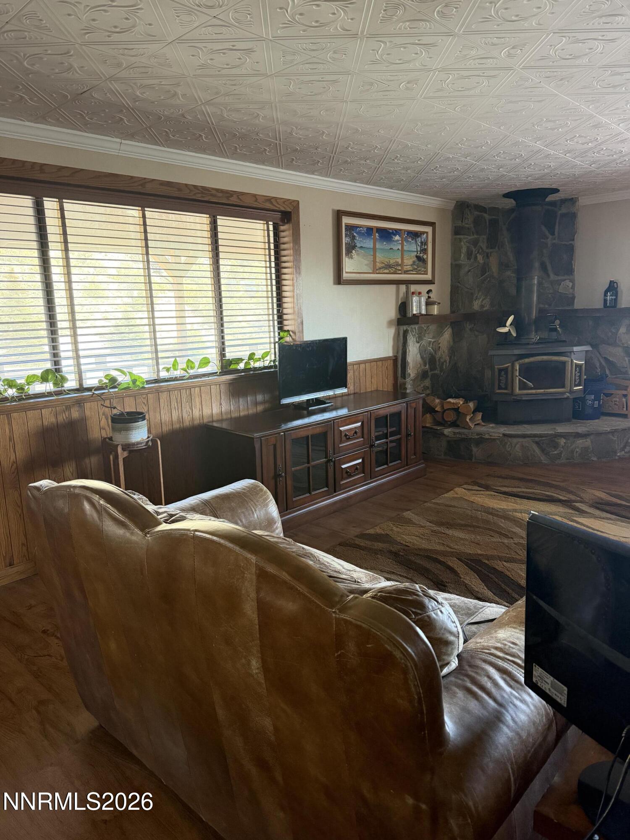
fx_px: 582
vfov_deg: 71.6
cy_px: 420
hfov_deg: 56.8
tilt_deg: -11.5
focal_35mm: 24
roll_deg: +1.8
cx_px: 315
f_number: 1.78
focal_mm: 6.76
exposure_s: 1/60
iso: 500
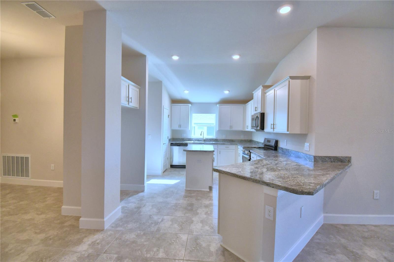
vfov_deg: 77.3
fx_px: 164
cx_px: 197
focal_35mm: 15
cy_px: 131
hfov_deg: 100.4
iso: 400
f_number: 4.5
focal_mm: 10
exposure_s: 1/125
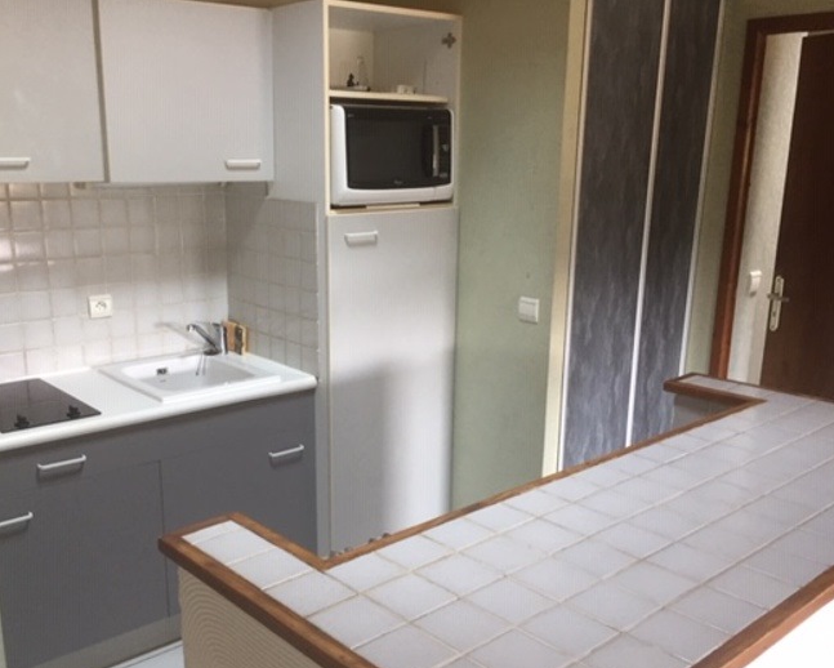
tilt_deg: -16.1
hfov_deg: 51.4
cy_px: 382
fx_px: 864
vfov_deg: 42.1
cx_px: 370
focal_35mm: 35
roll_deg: +0.0
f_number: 2.2
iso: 160
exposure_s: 1/33
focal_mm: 4.15
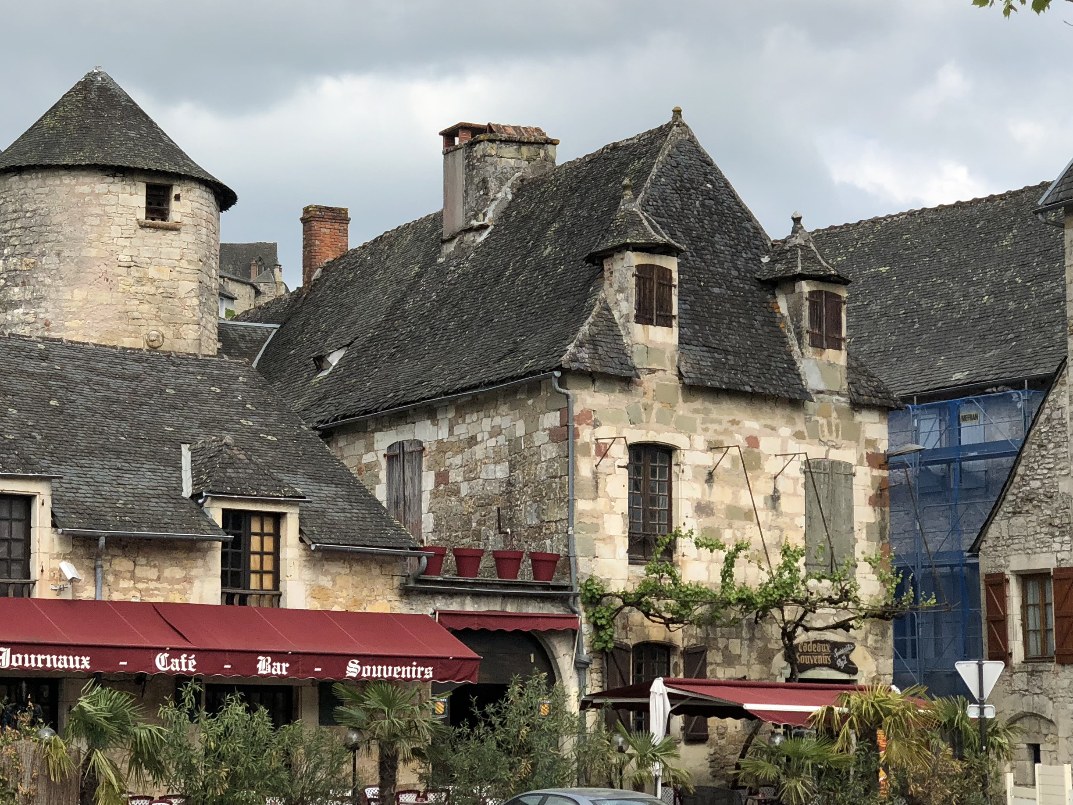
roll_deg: +0.3
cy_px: 378
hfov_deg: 22.9
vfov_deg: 17.4
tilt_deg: +8.8
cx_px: 341
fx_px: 2635
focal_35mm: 85
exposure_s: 1/1021
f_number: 2.4
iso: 16
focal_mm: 6
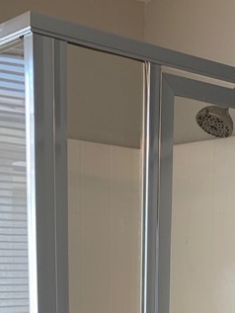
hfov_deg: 17.5
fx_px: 760
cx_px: 177
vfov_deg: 20.5
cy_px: 447
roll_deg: -2.5
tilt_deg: -9.0
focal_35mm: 84
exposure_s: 1/120
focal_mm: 4.25
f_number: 1.8
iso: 40
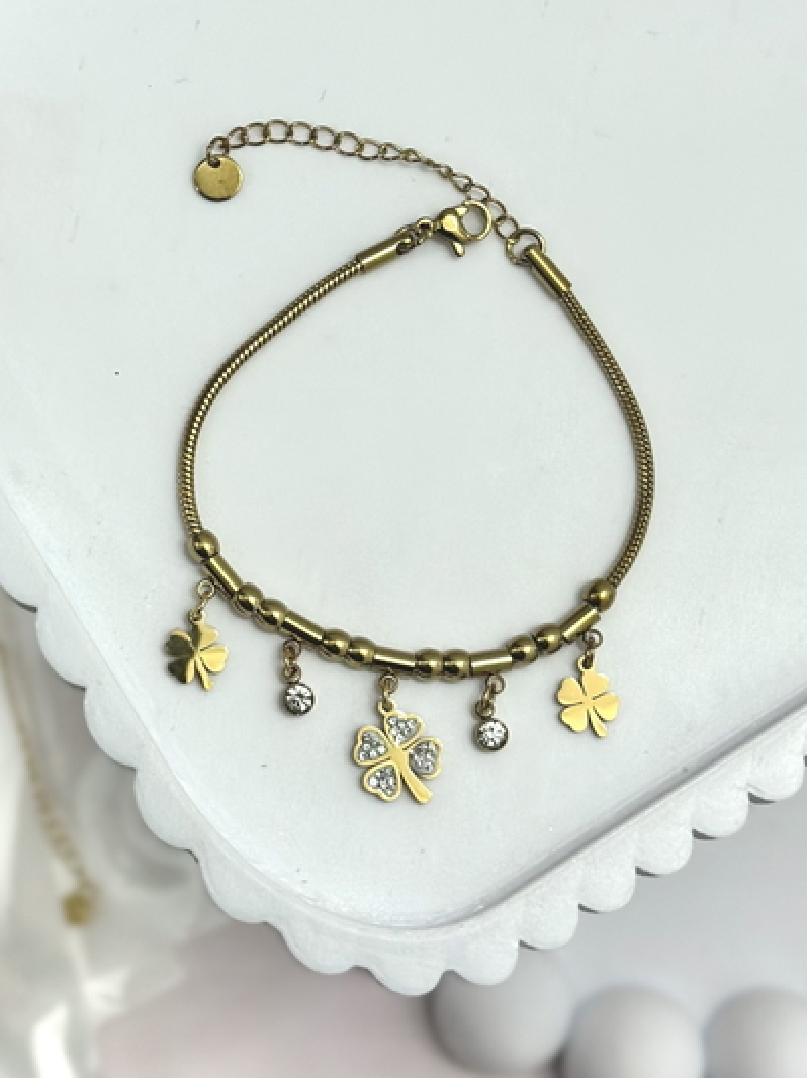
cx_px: 404
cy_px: 539
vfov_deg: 39.7
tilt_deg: -69.9
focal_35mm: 48
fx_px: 1494
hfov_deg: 30.2
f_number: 1.78
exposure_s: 1/100
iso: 100
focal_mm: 6.86
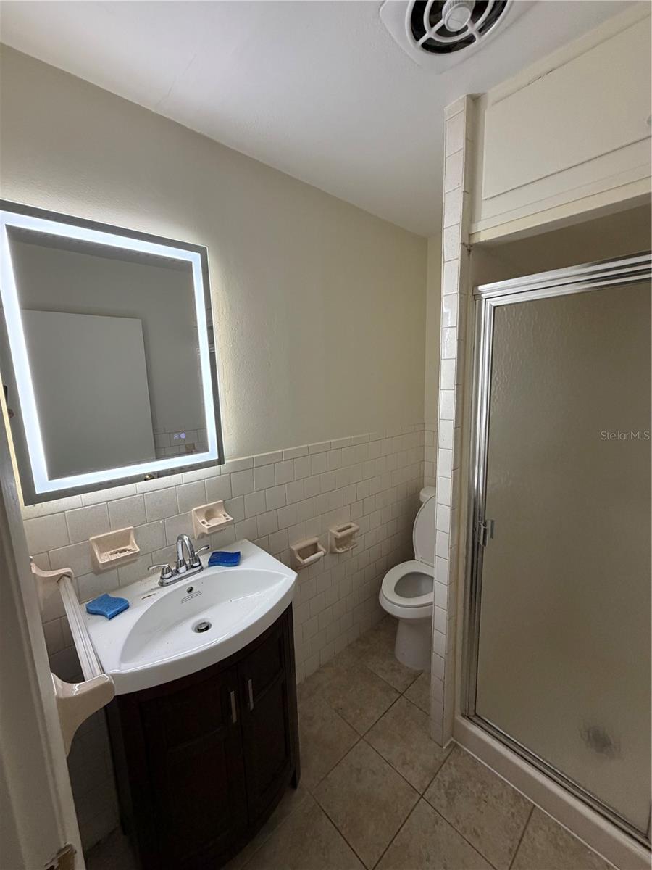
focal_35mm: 14
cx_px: 326
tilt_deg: -9.7
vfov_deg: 102.1
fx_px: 352
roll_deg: +2.5
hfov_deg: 85.7
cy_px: 435
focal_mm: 2.22
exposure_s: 1/120
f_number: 2.2
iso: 320
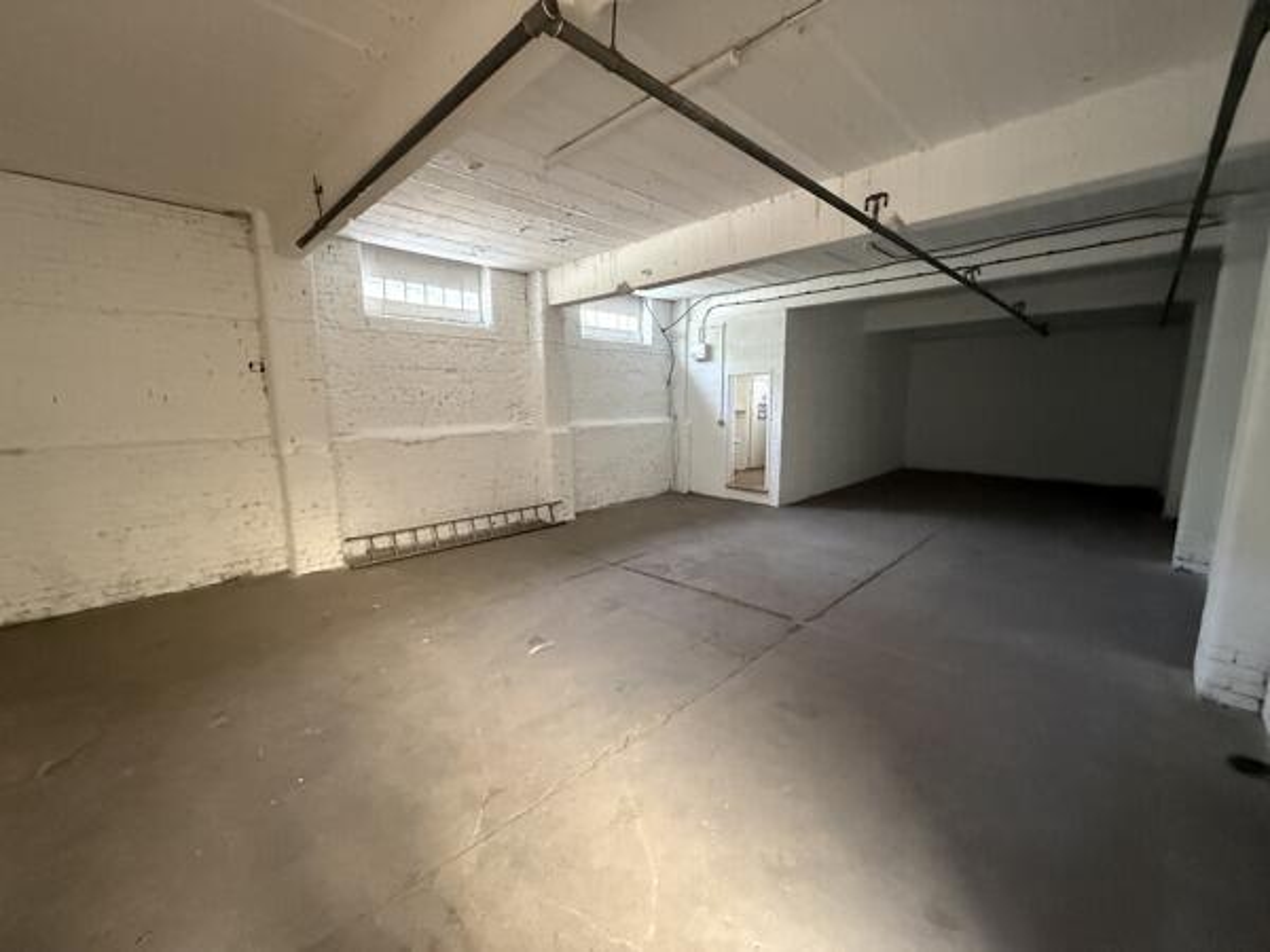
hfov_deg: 102.1
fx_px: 514
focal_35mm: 14
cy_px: 476
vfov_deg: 85.7
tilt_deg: -6.6
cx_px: 635
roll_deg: -0.6
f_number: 2.2
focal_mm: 2.22
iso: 1000
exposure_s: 1/60
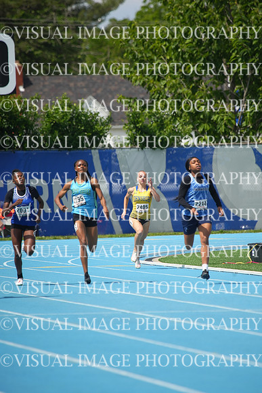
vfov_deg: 5.2
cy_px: 196
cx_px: 131
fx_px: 4364
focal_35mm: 400
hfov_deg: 3.4
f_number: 6.3
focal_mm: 400
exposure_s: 1/1250
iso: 320
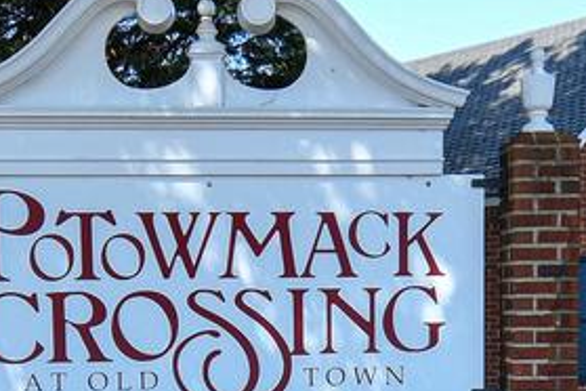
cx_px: 317
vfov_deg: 19.8
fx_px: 1074
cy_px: 417
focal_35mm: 66
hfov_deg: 30.5
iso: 320
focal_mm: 12
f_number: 5.6
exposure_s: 1/500
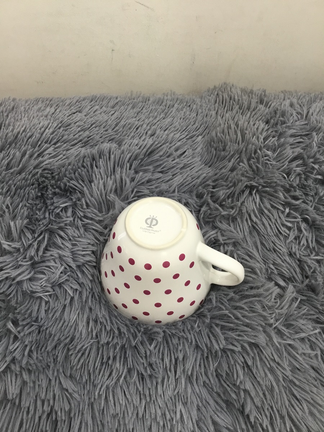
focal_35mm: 31
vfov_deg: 58.4
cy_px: 216
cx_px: 162
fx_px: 387
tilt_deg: -54.9
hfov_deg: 45.4
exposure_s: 1/33
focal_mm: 3.3
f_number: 2.4
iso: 100
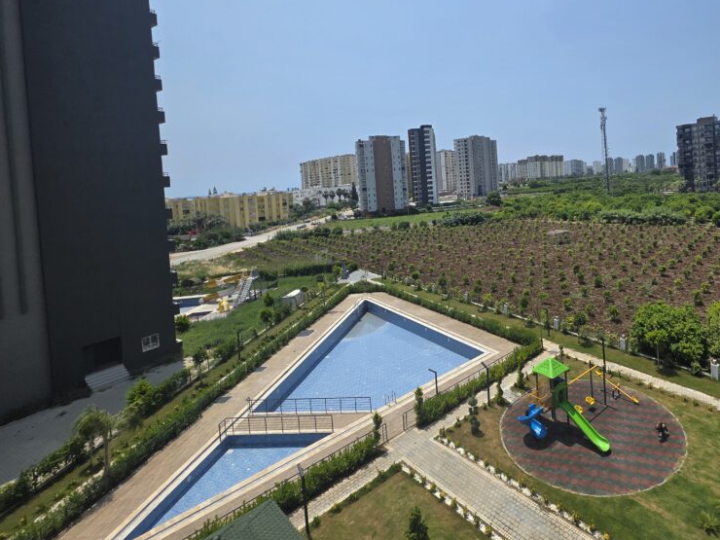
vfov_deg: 69.6
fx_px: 374
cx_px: 491
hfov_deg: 84.1
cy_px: 181
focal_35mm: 18
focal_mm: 2.2
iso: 40
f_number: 1.9
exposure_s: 1/3540
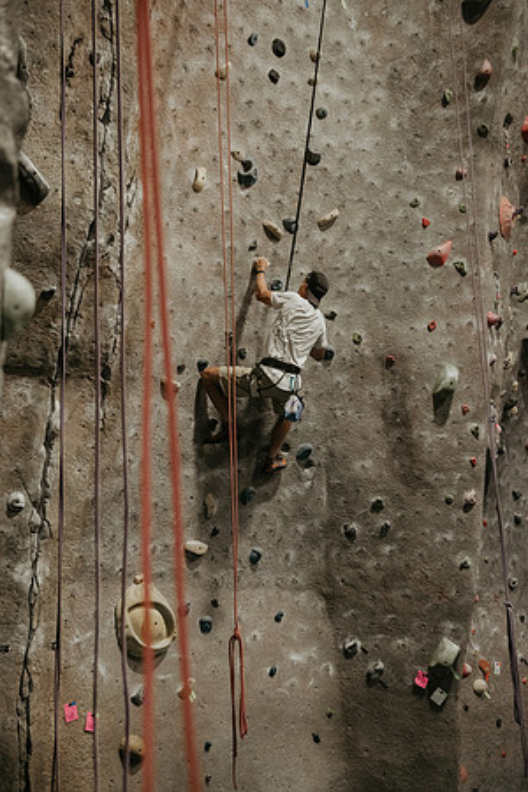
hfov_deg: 28.1
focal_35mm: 48
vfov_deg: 41.1
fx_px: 1056
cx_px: 264
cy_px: 396
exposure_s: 1/250
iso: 5000
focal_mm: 48
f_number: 3.2
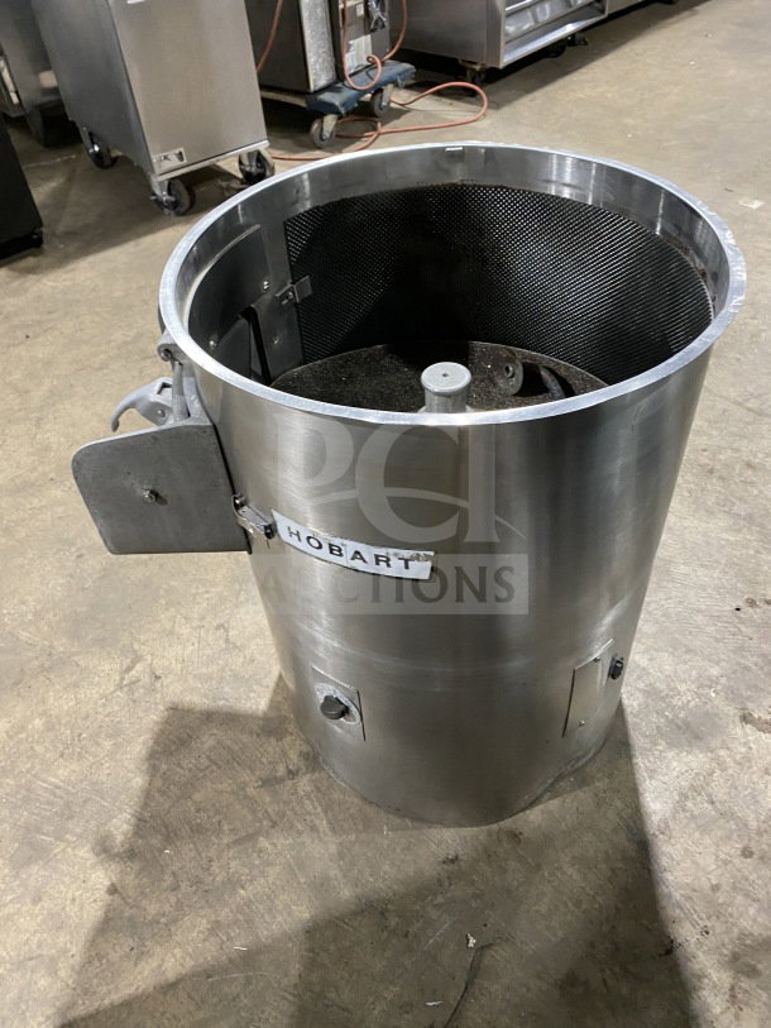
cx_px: 386
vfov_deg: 67.3
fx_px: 772
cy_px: 514
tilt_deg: -43.8
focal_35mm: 26
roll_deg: +5.9
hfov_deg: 53.1
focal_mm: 4.25
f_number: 1.8
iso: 500
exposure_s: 1/51
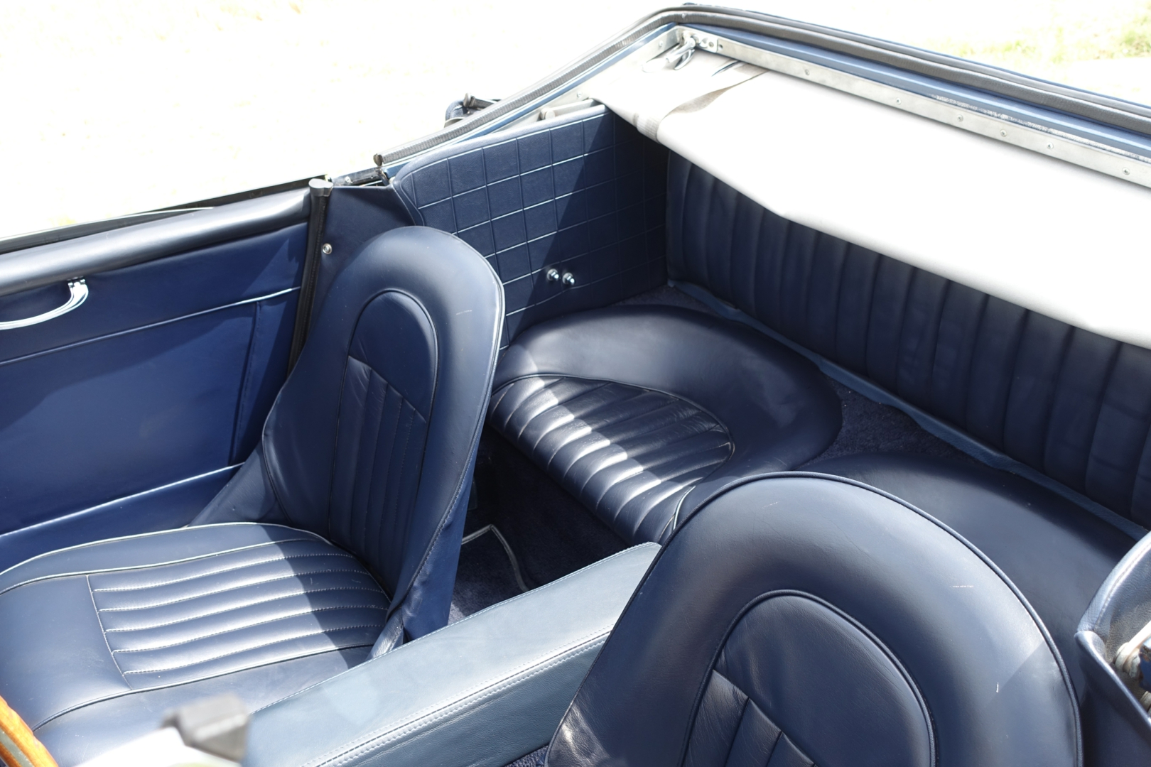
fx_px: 1055
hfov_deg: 57.2
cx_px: 576
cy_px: 384
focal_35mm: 33
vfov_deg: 40.0
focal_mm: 12.06
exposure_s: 1/160
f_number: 4
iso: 125
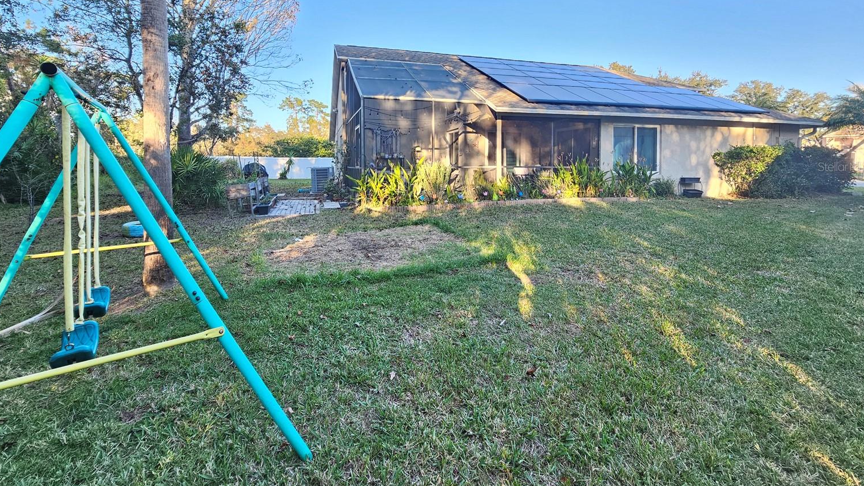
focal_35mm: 15
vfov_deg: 68.8
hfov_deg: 102.9
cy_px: 166
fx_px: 344
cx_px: 415
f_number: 2.2
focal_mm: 2.2
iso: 80
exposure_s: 1/120
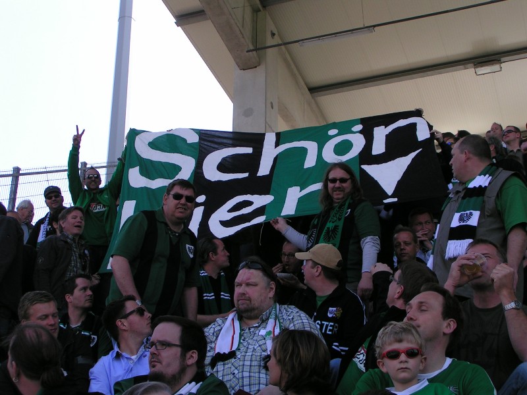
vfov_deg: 27.0
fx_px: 822
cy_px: 198
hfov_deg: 35.5
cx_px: 264
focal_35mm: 54
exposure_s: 1/250
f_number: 5
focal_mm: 8.3
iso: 50
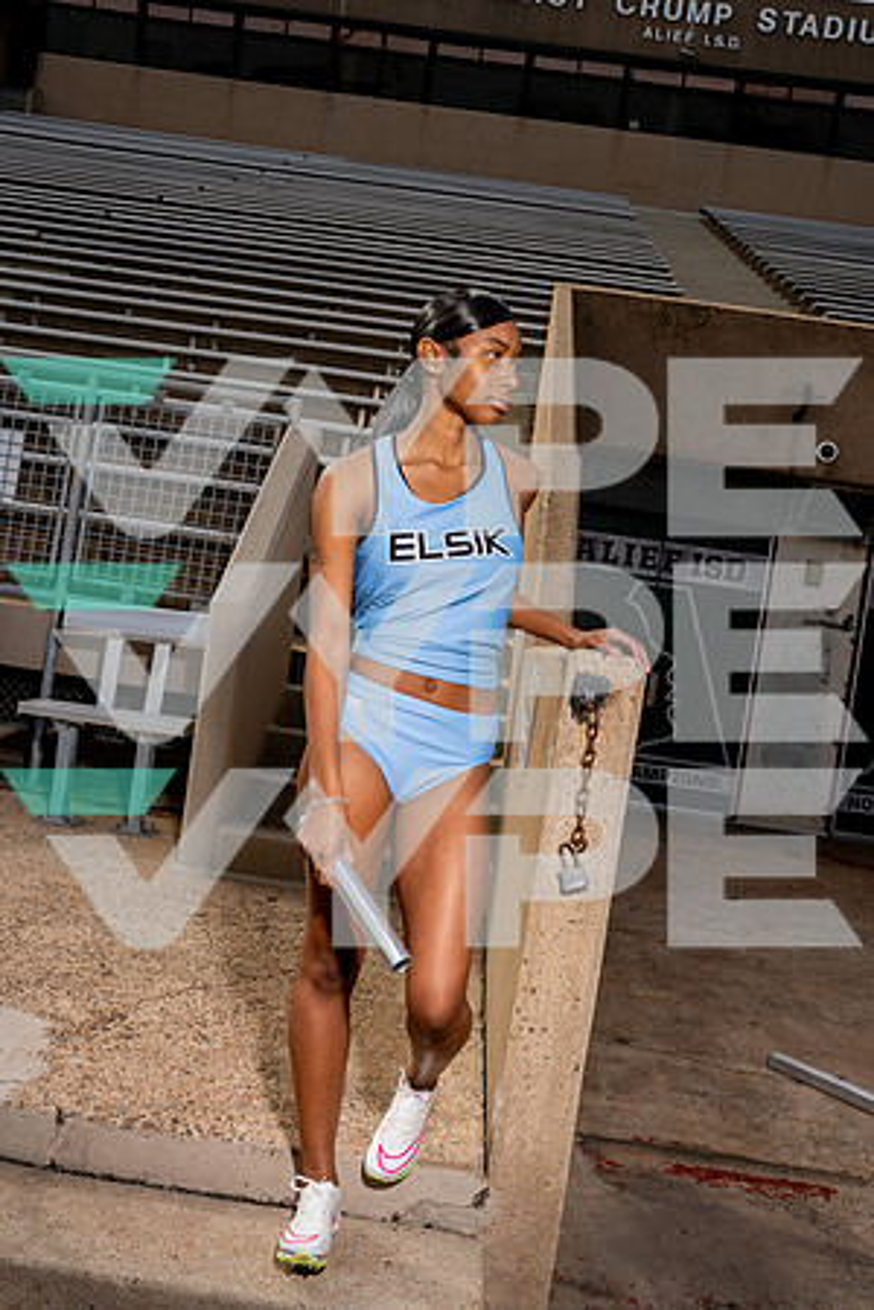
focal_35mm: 33
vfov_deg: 57.2
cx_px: 437
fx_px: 1202
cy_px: 655
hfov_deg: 40.0
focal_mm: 33
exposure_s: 1/1250
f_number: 8
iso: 160
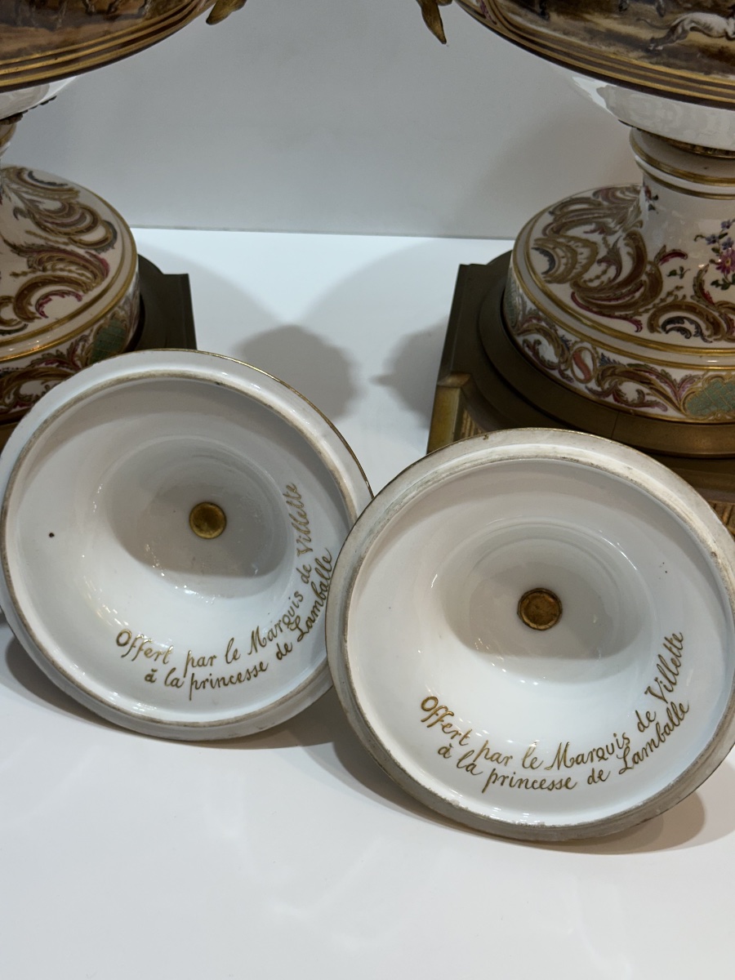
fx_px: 1359
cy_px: 490
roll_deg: -3.5
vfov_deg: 39.7
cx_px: 368
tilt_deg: -40.2
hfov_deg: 30.3
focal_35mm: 48
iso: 50
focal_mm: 6.86
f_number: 1.78
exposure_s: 1/100
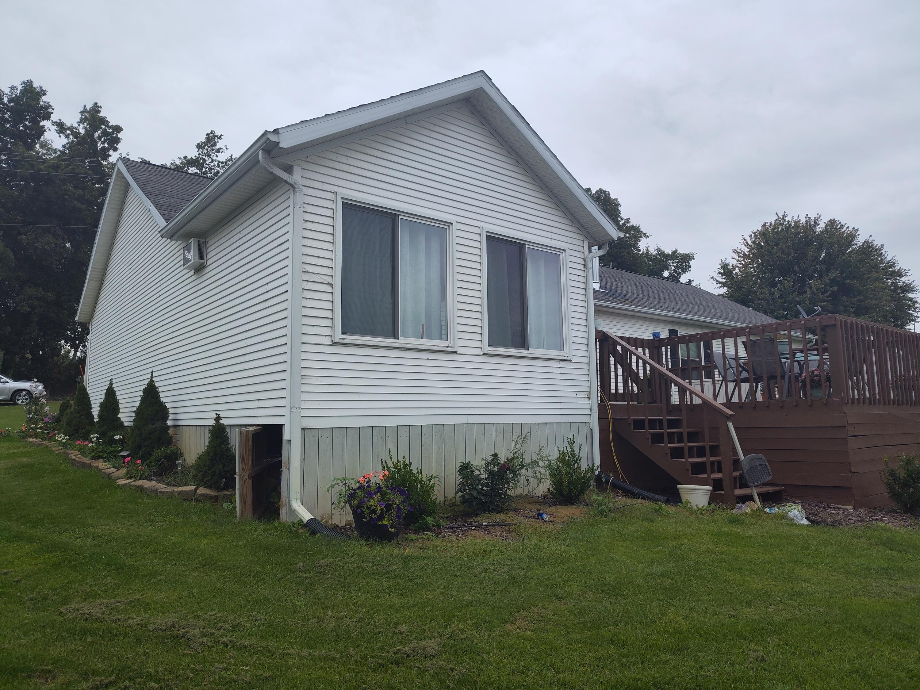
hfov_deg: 73.9
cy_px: 345
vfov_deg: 58.9
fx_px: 611
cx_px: 460
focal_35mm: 23
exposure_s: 1/787
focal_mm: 5.56
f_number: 1.8
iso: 100
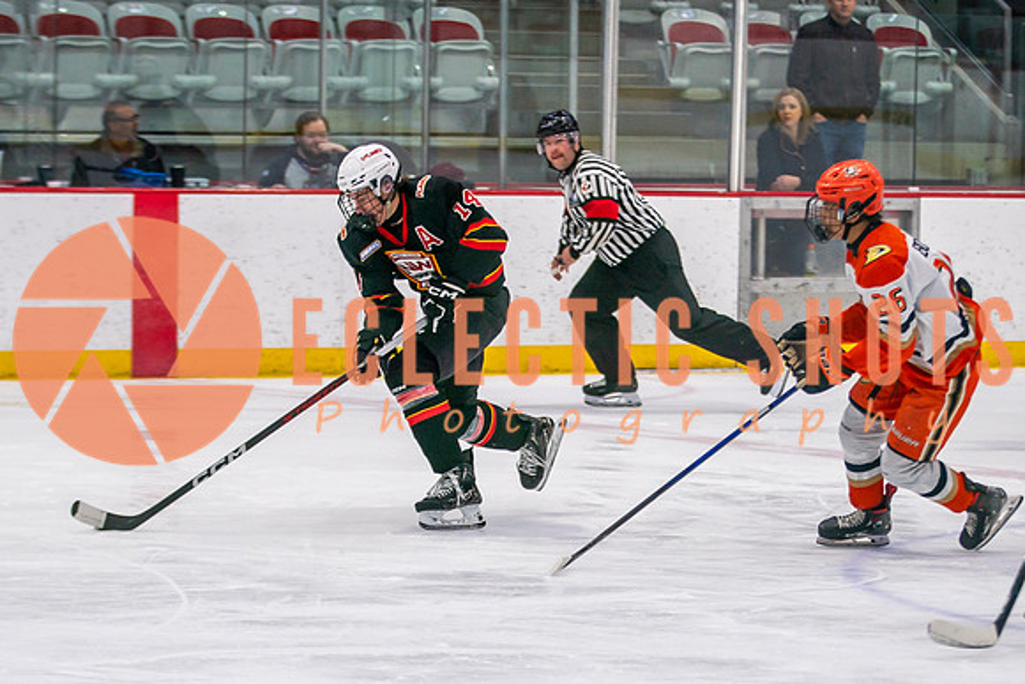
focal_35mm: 208
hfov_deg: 9.9
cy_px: 489
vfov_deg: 6.6
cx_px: 567
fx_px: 5937
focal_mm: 102
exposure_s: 1/640
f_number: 2.8
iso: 500
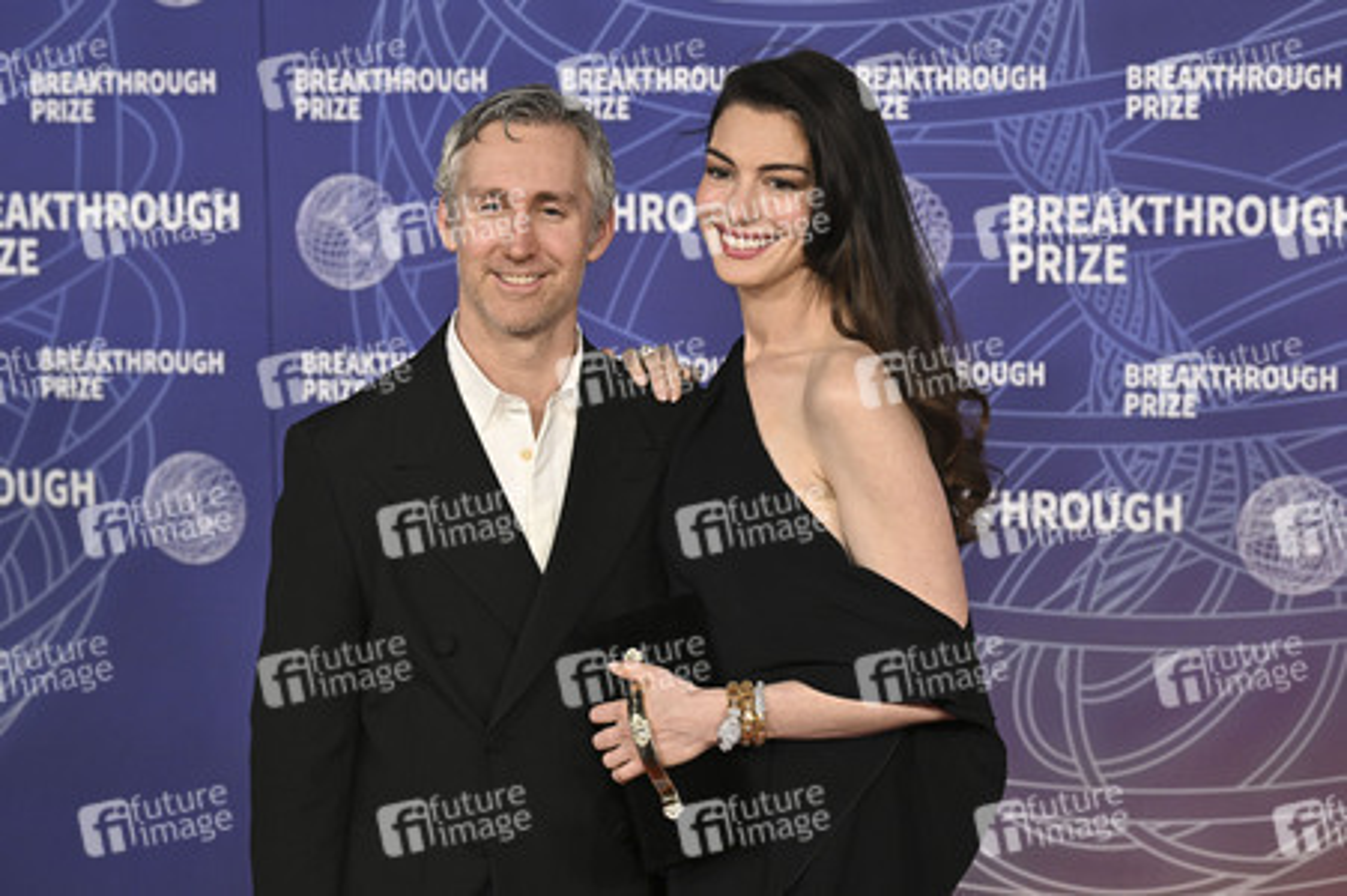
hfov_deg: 28.9
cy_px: 448
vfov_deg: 19.4
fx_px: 2617
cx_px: 674
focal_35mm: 70
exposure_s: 1/320
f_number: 4
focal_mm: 70
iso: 2000
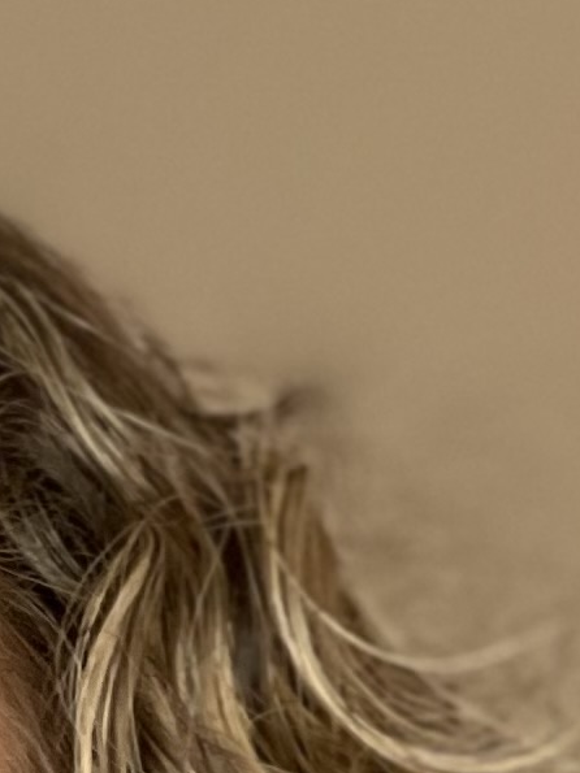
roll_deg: +0.2
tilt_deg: -2.3
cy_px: 2423
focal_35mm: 434
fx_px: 9699
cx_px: -636
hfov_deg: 3.4
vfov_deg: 4.4
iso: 125
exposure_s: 1/40
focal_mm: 7.5
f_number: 2.2
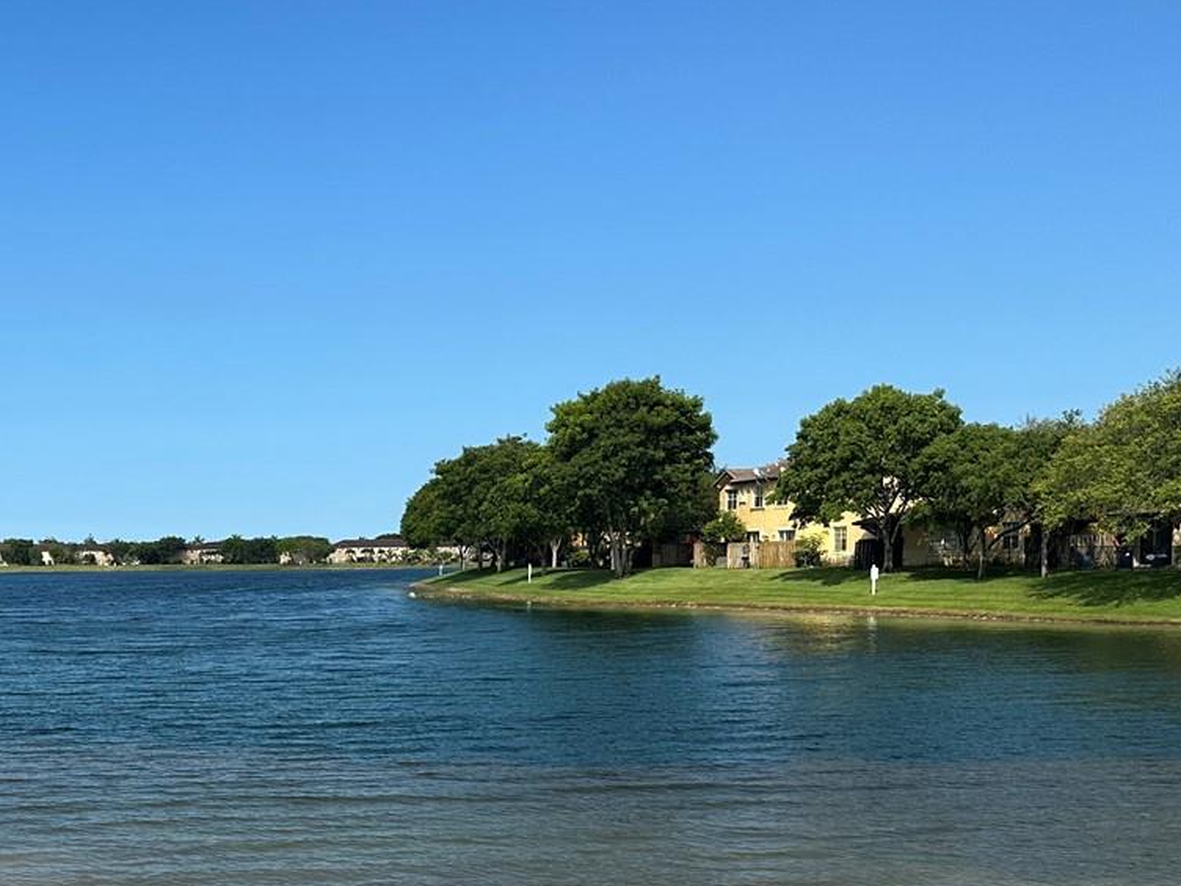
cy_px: 734
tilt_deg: -4.7
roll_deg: +0.6
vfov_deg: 27.9
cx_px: 201
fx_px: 1740
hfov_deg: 36.0
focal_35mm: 51
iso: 80
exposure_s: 1/5848
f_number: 1.78
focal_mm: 6.86
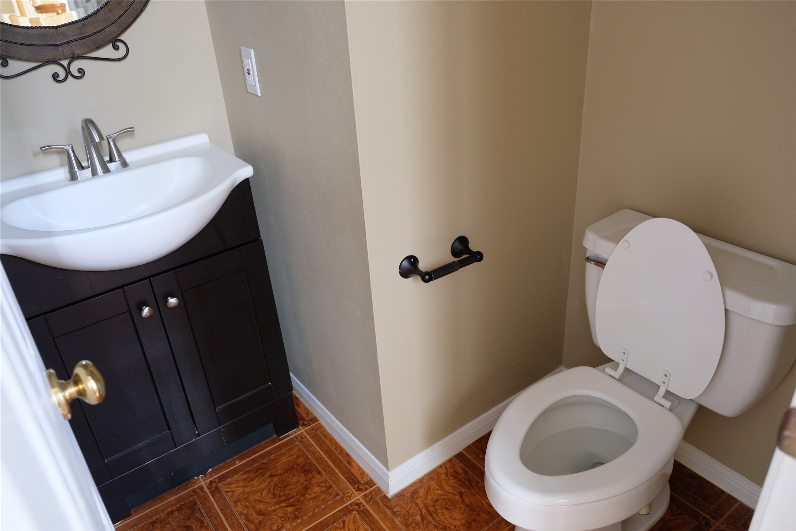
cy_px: 266
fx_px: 597
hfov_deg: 67.4
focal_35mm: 27
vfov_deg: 47.9
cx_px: 398
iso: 800
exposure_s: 1/56
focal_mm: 18
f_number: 2.8
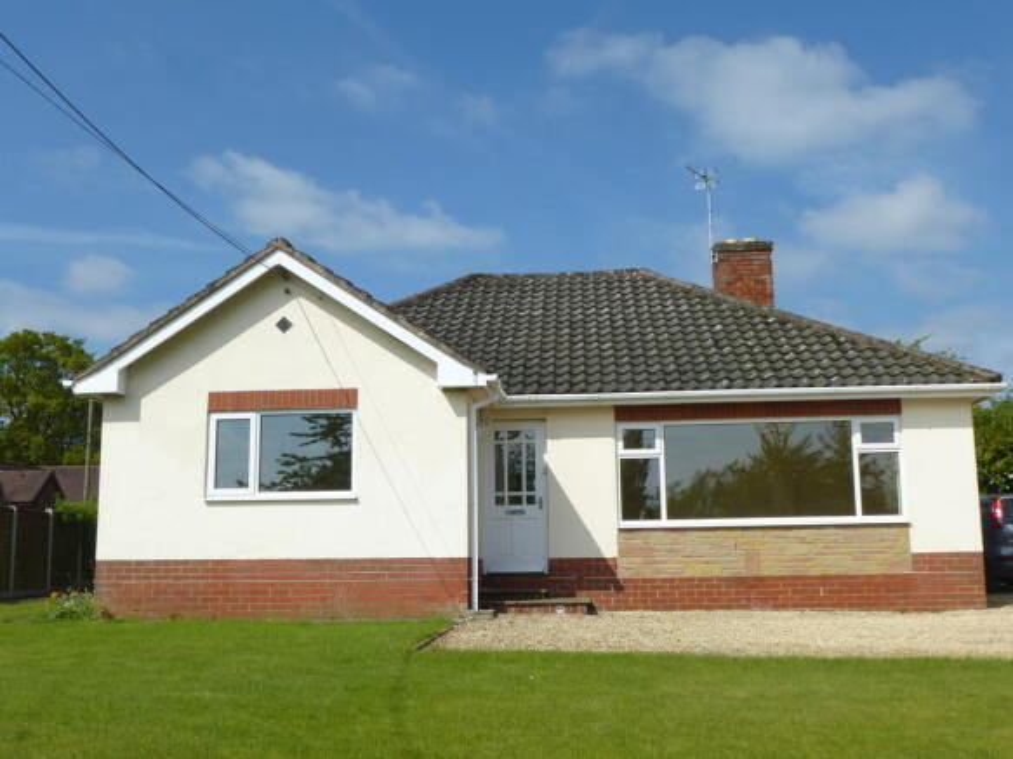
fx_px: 1053
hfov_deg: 51.4
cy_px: 380
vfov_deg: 39.6
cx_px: 506
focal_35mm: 36
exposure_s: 1/1000
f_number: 4
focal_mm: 6.4
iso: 100
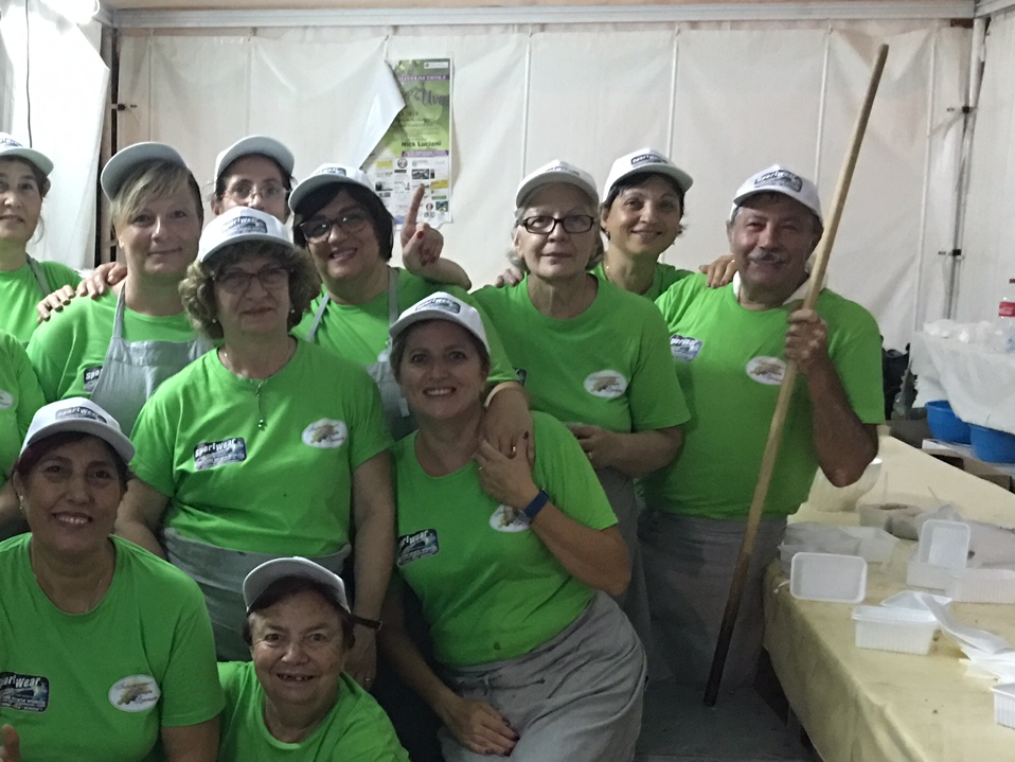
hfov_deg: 30.6
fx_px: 1789
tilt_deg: -10.2
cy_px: 559
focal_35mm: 61
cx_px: 144
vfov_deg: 23.8
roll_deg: -0.6
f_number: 2.2
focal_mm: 4.15
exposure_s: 1/8
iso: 125
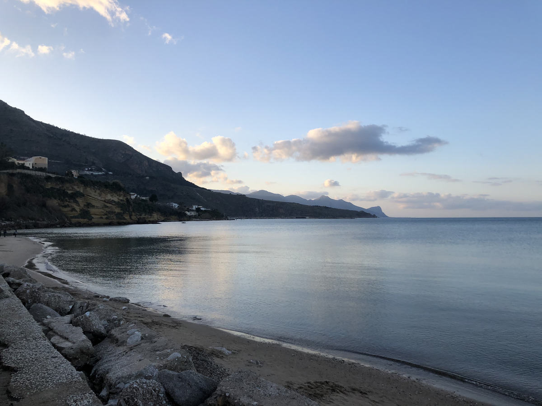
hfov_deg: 63.4
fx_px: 438
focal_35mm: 28
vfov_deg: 49.7
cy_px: 203
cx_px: 271
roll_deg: +0.9
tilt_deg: +1.4
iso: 20
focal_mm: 4
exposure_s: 1/838
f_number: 1.8
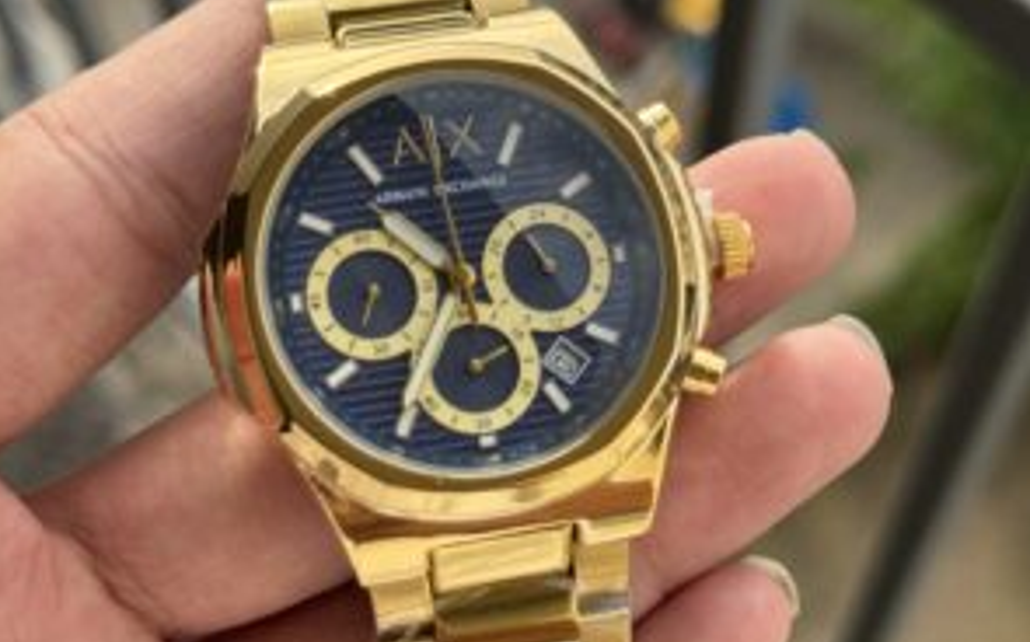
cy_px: 415
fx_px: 1936
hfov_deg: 29.8
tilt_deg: -65.6
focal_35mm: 69
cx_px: 510
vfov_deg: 18.8
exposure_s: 1/1152
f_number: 1.78
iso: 64
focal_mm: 6.76
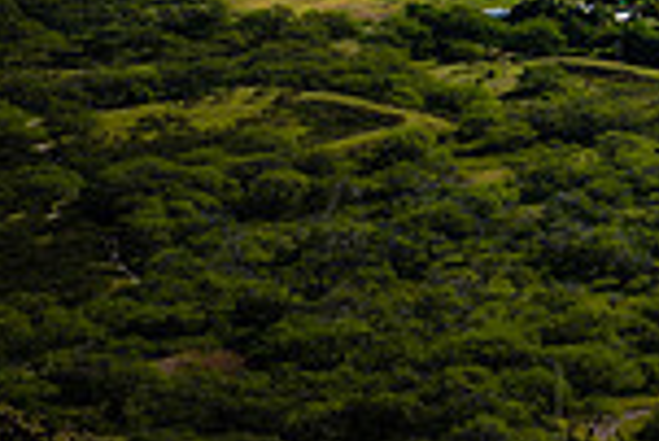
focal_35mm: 135
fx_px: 2474
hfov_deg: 13.6
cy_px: -386
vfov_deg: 9.6
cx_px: 1187
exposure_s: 1/250
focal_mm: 35
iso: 200
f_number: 10
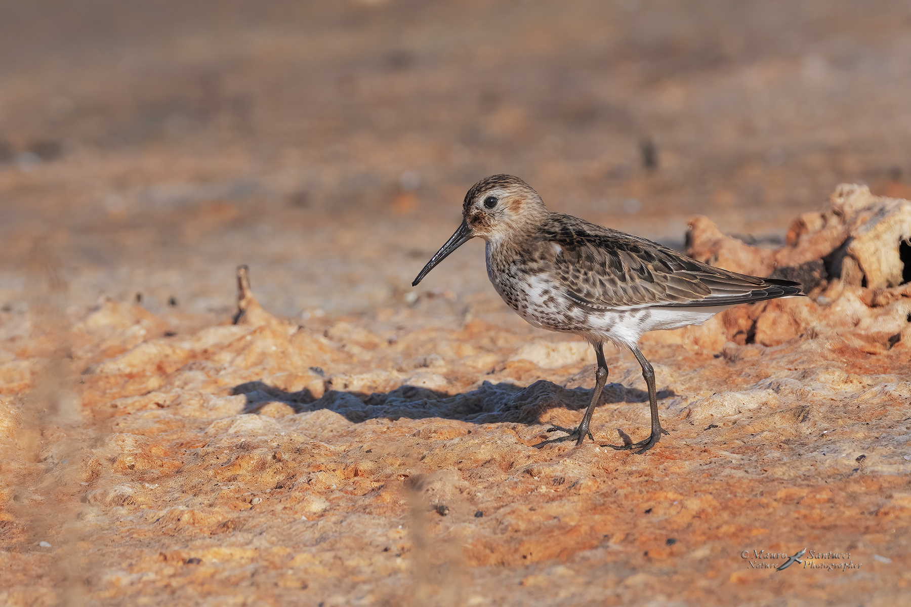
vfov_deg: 1.5
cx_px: 456
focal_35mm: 900
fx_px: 22773
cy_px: 304
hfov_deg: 2.3
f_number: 8
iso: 1000
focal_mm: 600
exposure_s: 1/4000
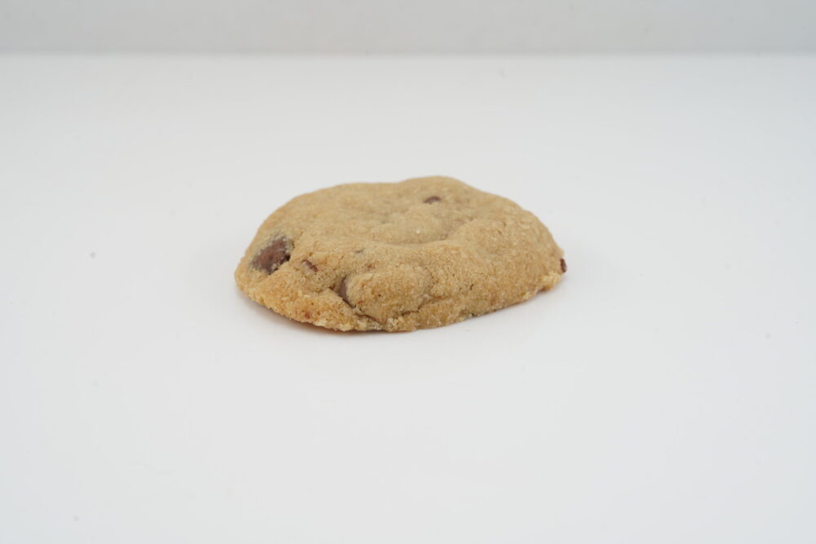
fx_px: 1587
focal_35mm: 70
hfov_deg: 28.8
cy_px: 272
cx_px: 408
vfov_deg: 19.5
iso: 100
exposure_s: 1/30
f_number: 10
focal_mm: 70
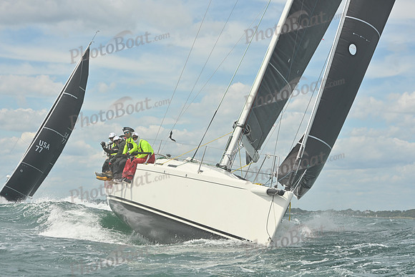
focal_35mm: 100
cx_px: 208
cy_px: 138
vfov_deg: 13.7
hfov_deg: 20.4
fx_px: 1153
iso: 320
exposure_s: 1/1250
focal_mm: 100
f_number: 11
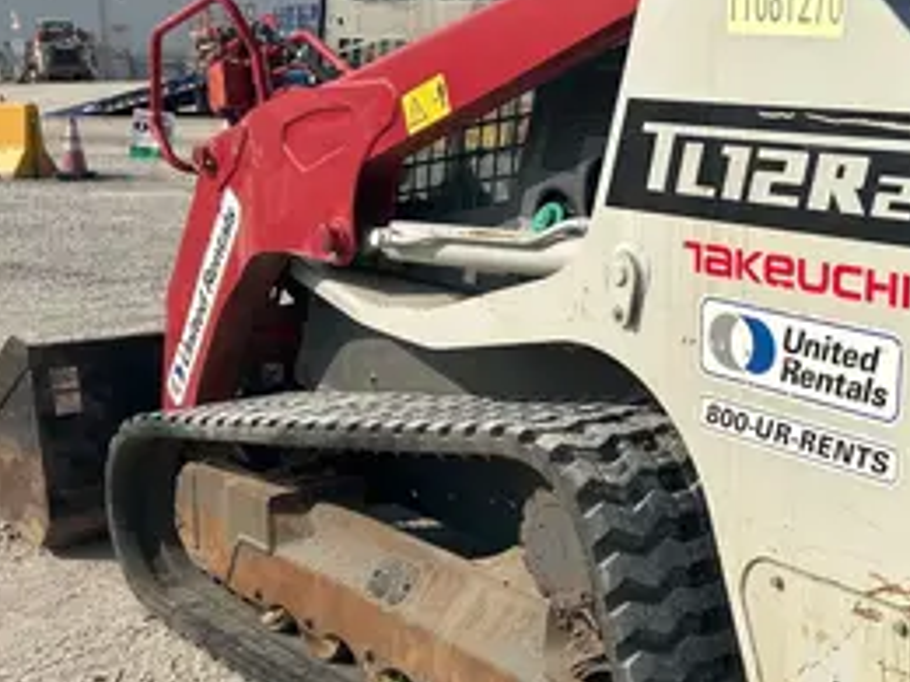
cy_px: 317
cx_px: 780
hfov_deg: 33.5
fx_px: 1446
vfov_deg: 26.6
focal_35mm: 55
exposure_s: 1/6579
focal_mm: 5.7
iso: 50
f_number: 1.5
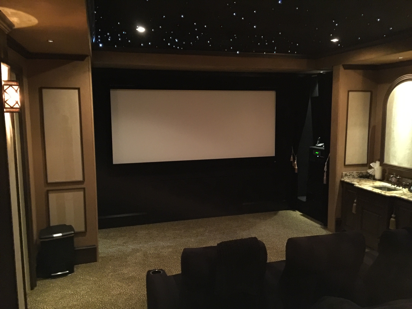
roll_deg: -0.4
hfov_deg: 61.7
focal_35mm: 29
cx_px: 206
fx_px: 345
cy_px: 154
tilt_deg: -8.7
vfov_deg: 48.2
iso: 400
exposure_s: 1/4
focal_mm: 4.15
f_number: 2.2
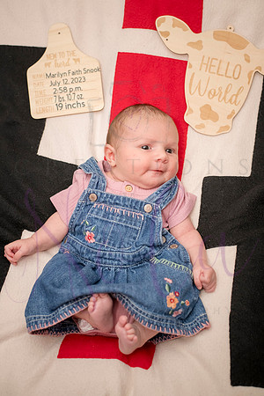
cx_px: 132
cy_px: 198
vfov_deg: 39.6
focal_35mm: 50
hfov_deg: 27.0
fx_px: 550
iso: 800
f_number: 4
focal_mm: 50
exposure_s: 1/250
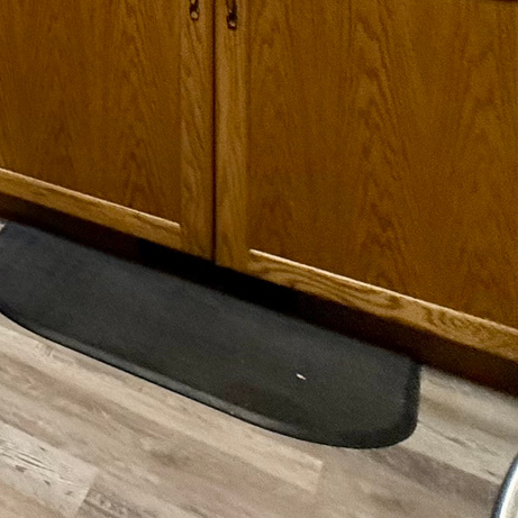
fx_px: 931
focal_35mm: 55
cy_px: -251
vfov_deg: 24.5
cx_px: -488
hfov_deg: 19.6
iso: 250
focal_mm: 2.22
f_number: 2.2
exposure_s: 1/120
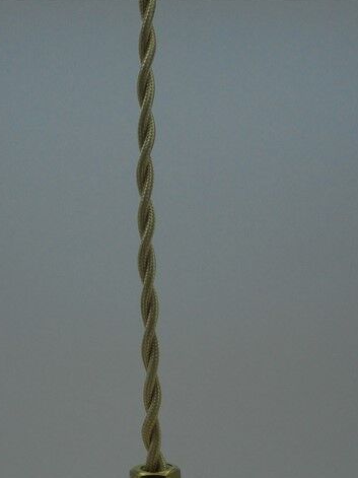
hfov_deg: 22.6
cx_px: 156
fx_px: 897
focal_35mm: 65
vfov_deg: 28.4
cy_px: 451
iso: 100
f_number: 4
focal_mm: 6.1
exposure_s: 1/320
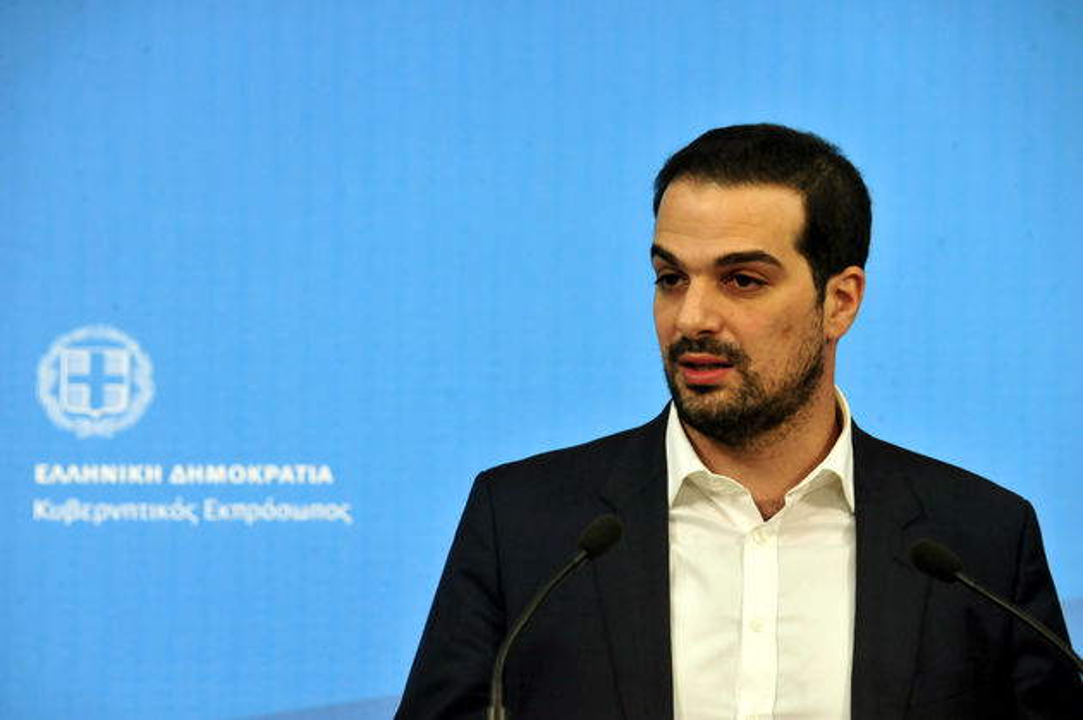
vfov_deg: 7.6
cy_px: 360
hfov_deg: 11.4
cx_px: 542
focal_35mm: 180
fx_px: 5411
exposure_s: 1/125
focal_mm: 180
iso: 2000
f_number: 7.1
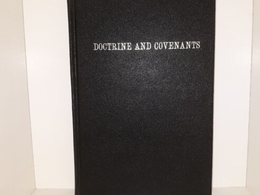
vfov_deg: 41.8
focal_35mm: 34
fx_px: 255
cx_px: 146
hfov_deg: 53.8
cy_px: 95
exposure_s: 1/132
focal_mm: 3.7
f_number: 1.7
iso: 40
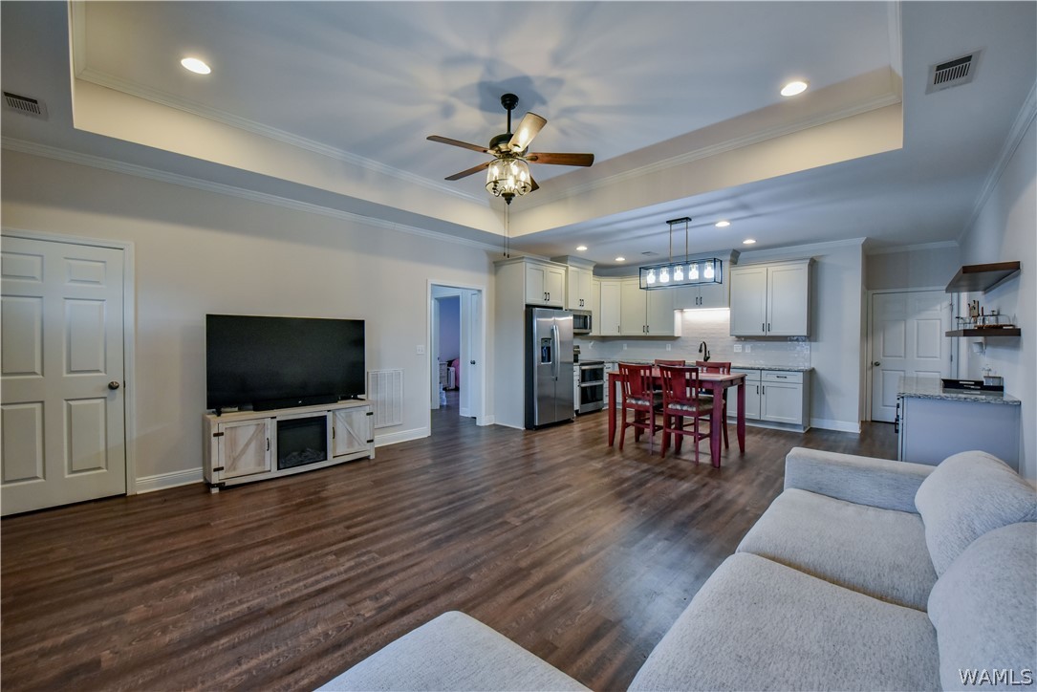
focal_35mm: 14
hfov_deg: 104.2
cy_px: 346
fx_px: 403
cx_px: 518
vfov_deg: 81.2
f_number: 11
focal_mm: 14
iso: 2000
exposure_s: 1/50
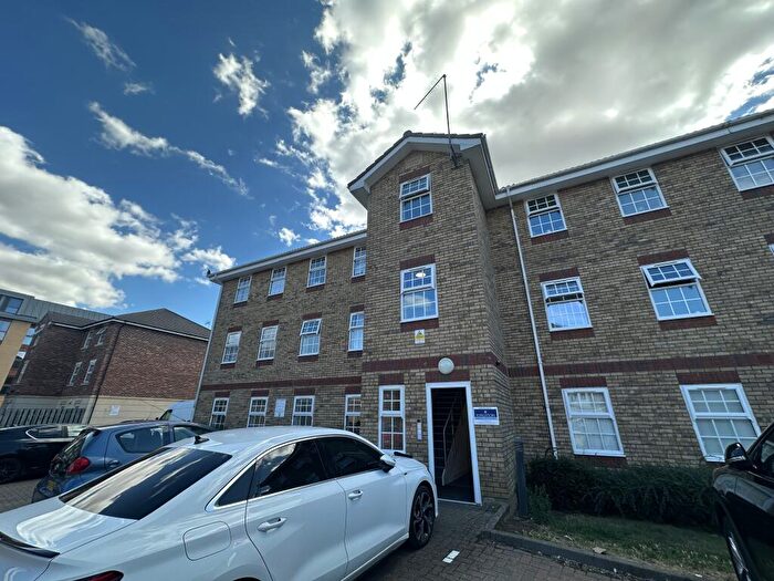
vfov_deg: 85.7
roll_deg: -0.9
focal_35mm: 14
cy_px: 290
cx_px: 387
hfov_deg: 102.1
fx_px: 313
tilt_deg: +22.8
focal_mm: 2.22
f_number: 2.2
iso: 40
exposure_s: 1/558
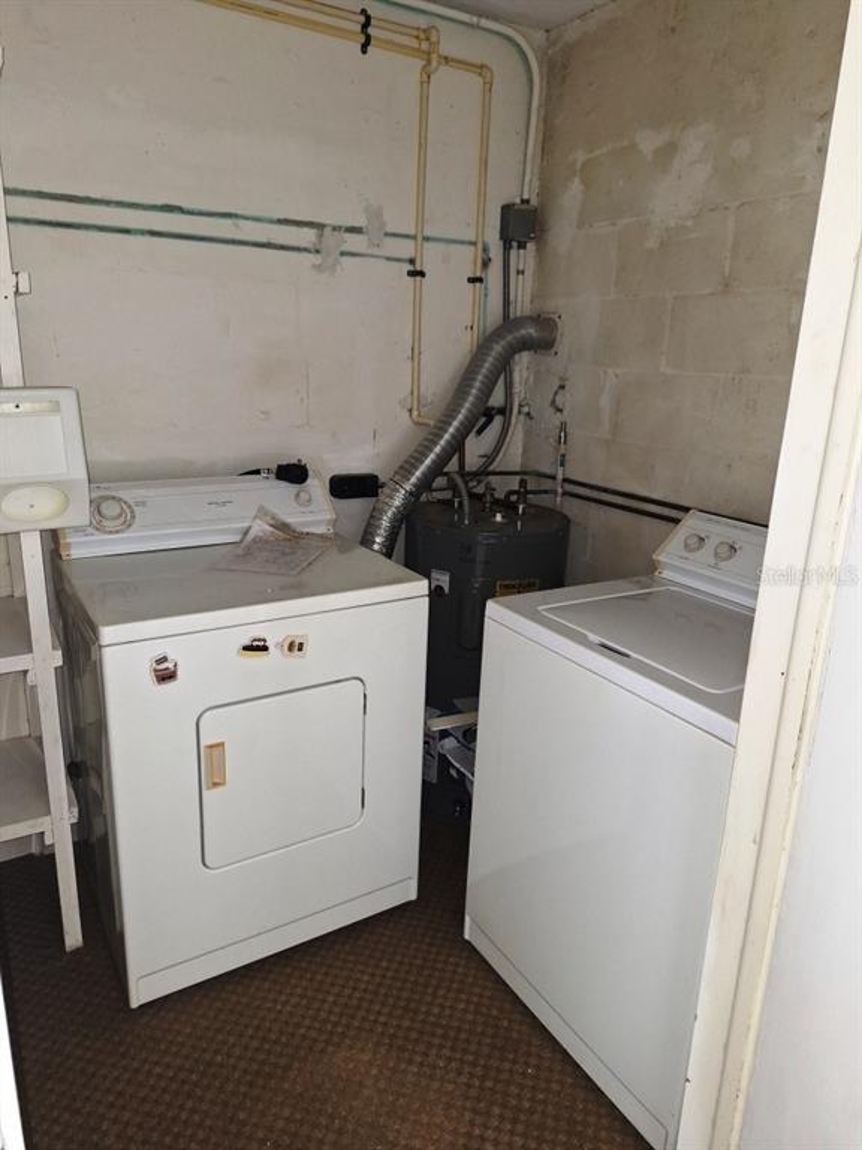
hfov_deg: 58.9
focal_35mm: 23
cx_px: 431
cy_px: 575
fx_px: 764
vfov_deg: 73.9
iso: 200
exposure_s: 1/40
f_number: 1.8
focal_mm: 5.54
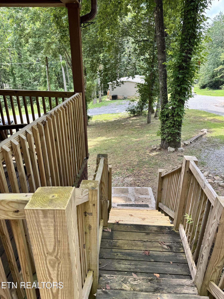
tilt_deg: -23.9
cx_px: 112
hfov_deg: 56.8
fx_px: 207
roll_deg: +1.2
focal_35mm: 24
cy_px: 150
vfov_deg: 71.6
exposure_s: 1/385
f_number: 1.78
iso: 80
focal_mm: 6.76
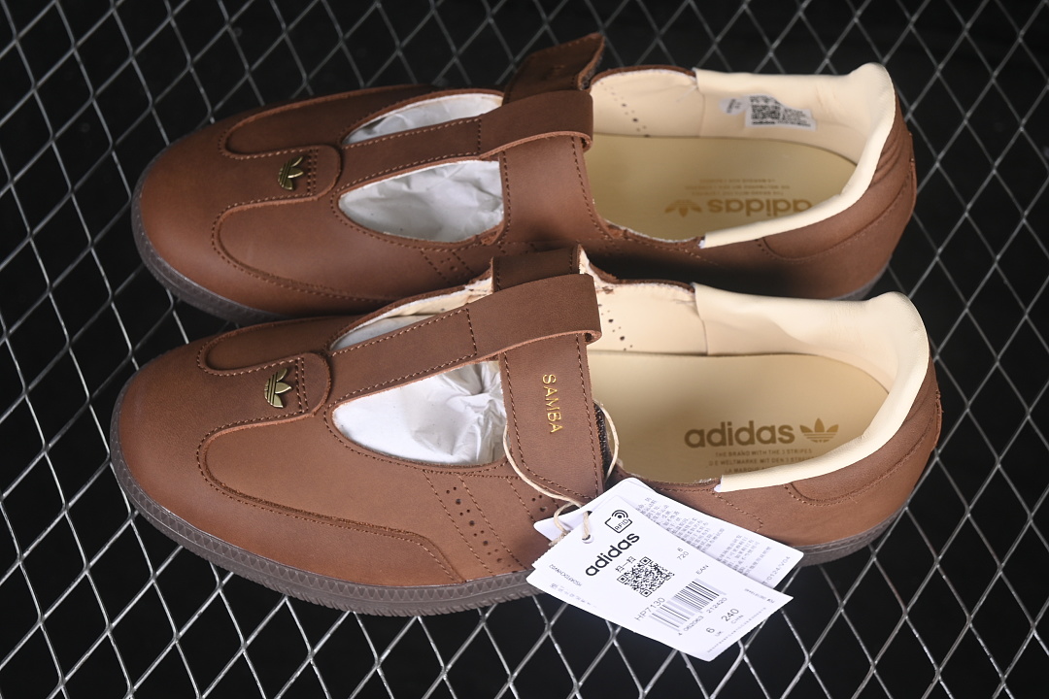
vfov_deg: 18.2
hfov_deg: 27.0
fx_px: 2185
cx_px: 524
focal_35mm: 75
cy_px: 350
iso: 160
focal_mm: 50
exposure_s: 1/60
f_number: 6.3
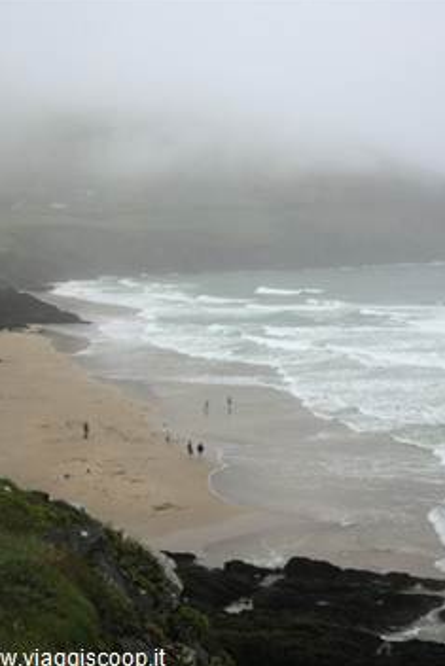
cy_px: 331
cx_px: 299
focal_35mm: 51
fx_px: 945
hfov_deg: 26.3
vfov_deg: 38.9
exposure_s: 1/226
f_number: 5.4
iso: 64
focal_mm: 7.5
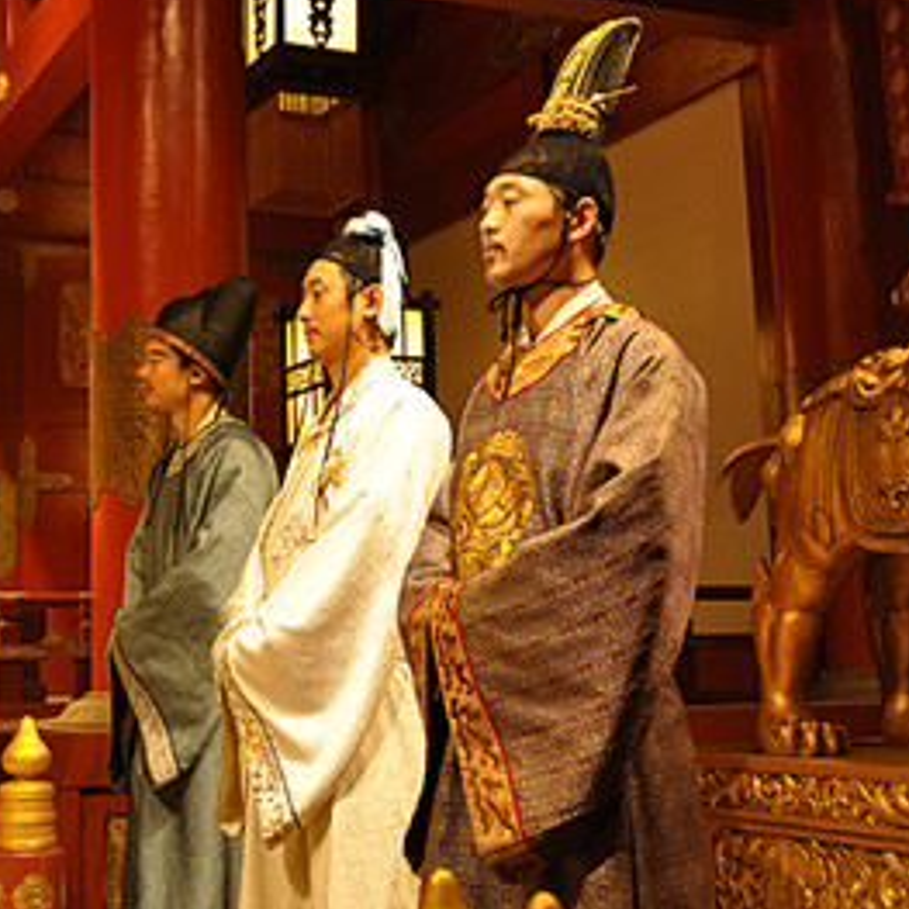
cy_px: 351
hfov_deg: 29.3
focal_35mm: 58
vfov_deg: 29.5
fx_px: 1723
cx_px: 280
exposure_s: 1/6
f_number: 3.8
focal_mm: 24
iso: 400
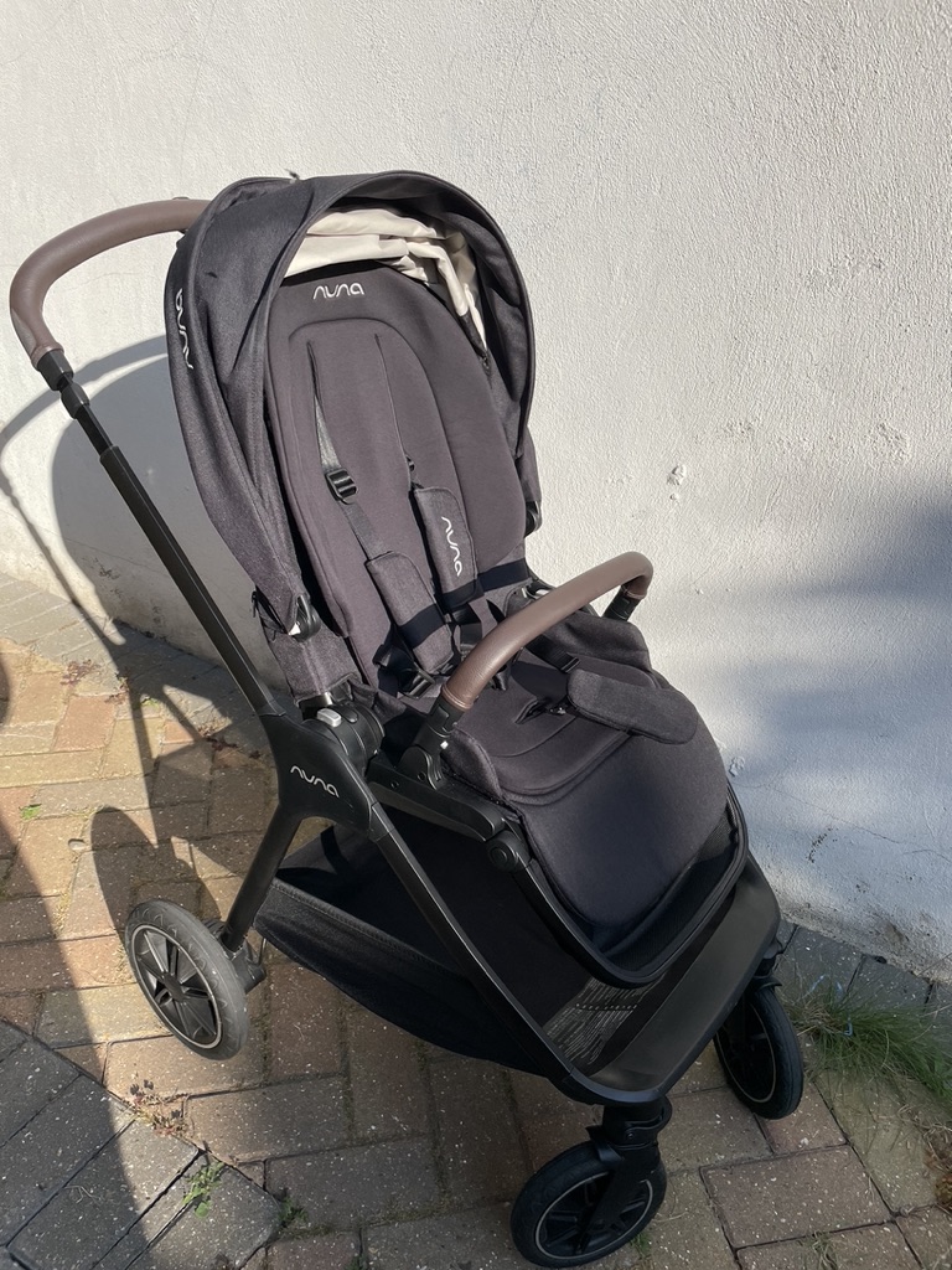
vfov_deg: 67.3
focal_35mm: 26
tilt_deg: -27.9
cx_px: 476
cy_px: 635
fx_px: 953
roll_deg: -2.5
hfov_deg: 53.1
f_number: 1.6
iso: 32
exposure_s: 1/2564
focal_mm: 4.2
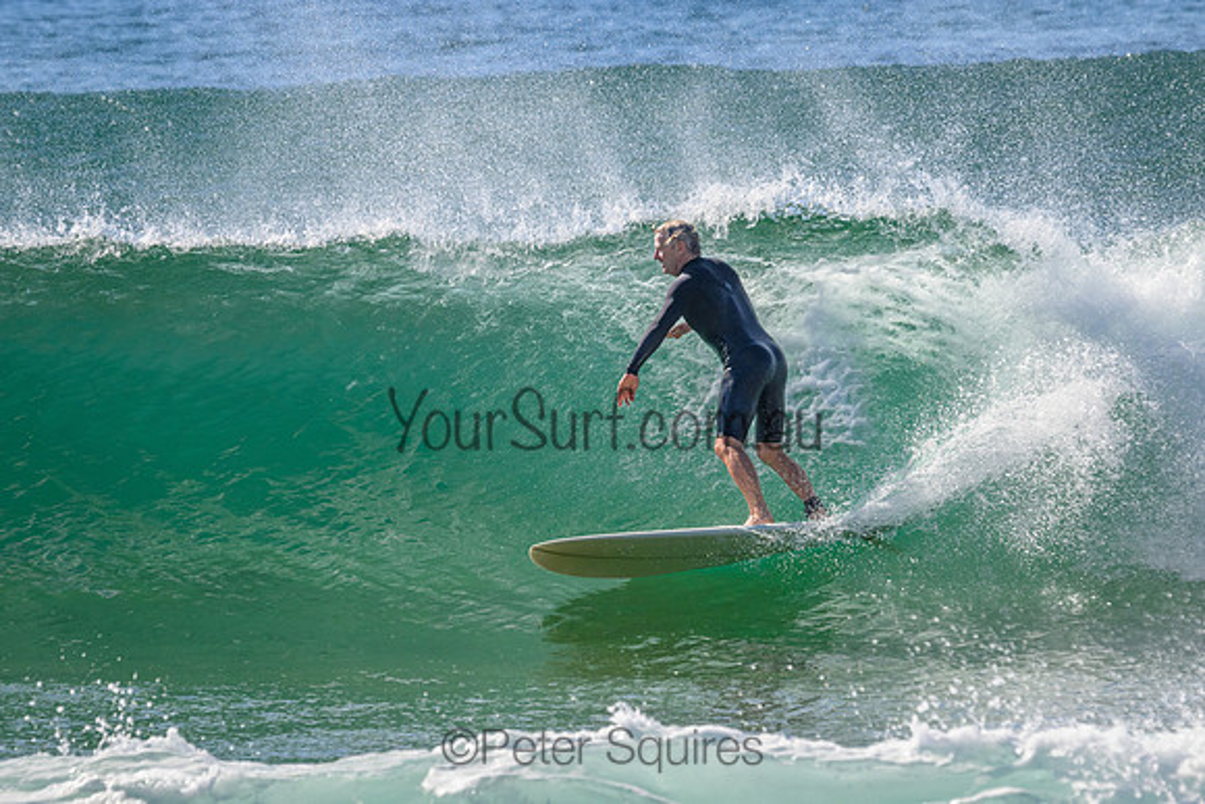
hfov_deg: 3.5
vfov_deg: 2.3
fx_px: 19809
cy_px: 328
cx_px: 632
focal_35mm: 592
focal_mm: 500
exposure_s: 1/1600
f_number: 11
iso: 1000
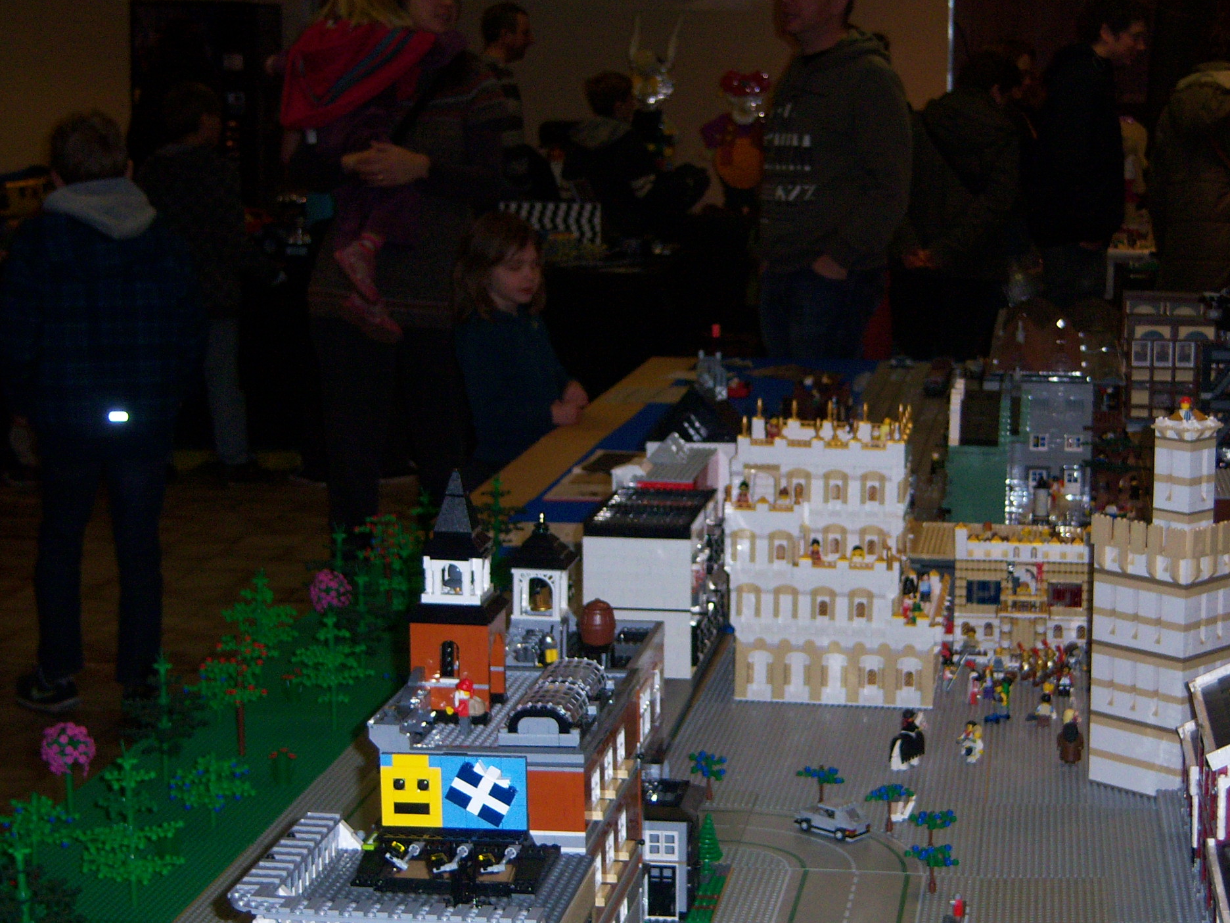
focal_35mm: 67
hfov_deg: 28.8
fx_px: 2381
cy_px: 504
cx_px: 799
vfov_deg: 21.9
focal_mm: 10.3
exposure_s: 1/60
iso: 160
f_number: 3.4
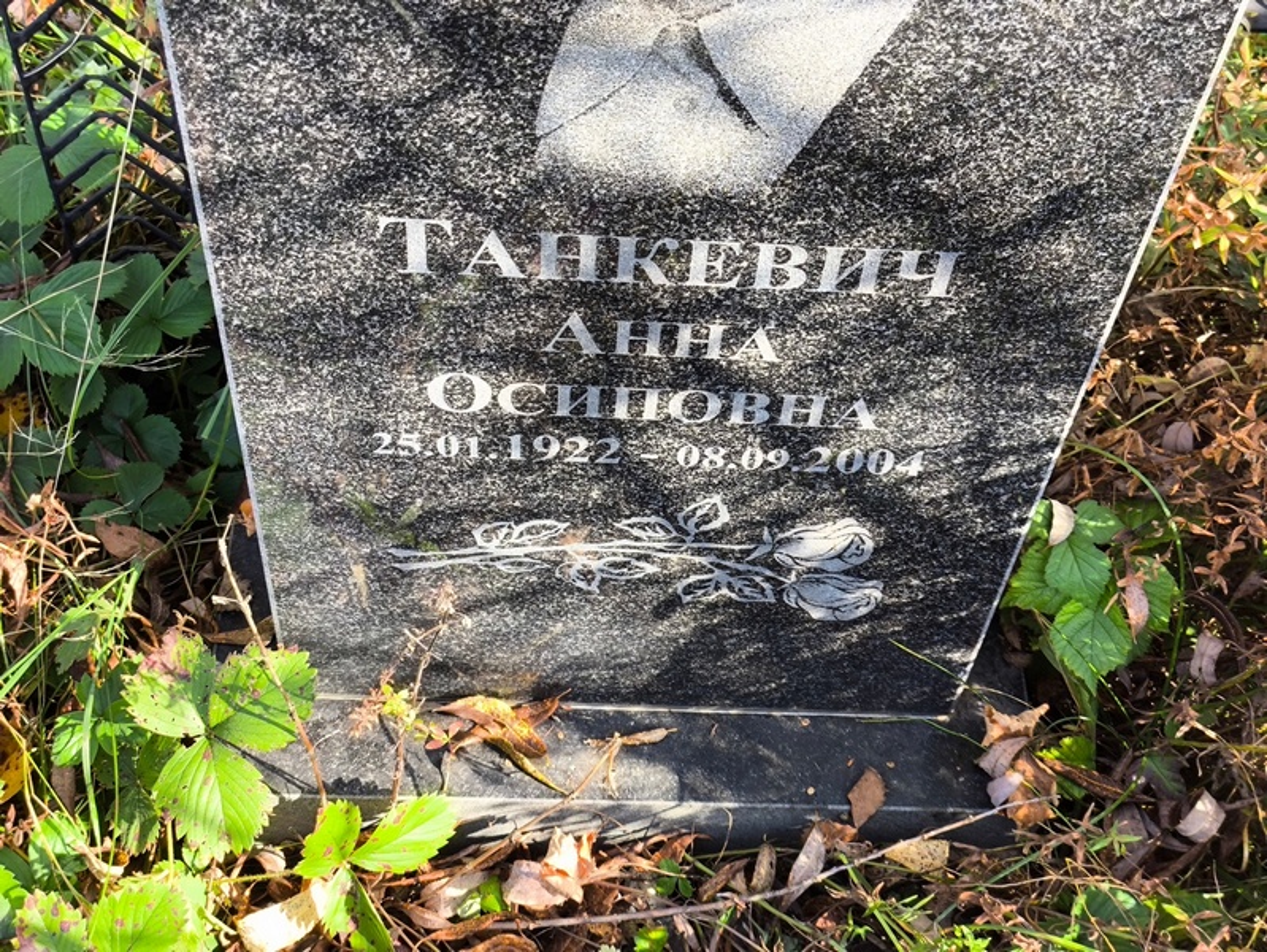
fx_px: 1831
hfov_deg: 38.2
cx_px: 634
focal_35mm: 50
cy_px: 476
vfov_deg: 29.1
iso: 50
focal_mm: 4.71
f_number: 1.7
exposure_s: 1/171
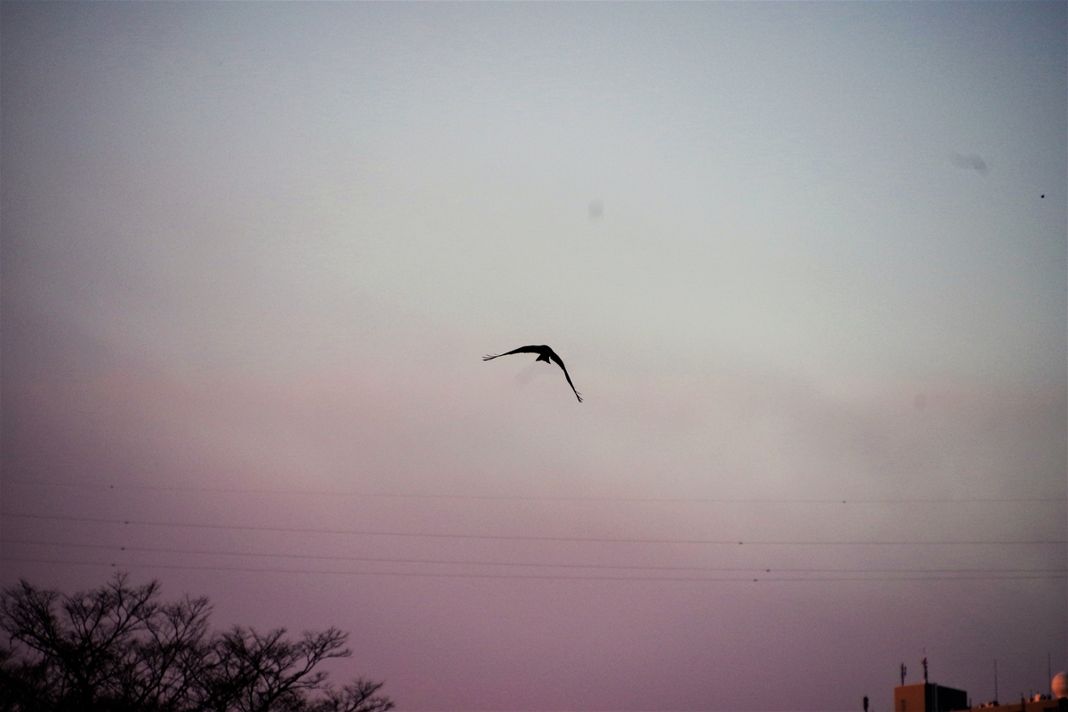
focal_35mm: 405
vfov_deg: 3.4
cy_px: 356
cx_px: 534
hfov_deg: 5.1
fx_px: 12014
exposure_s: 1/320
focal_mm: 270
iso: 800
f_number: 6.3
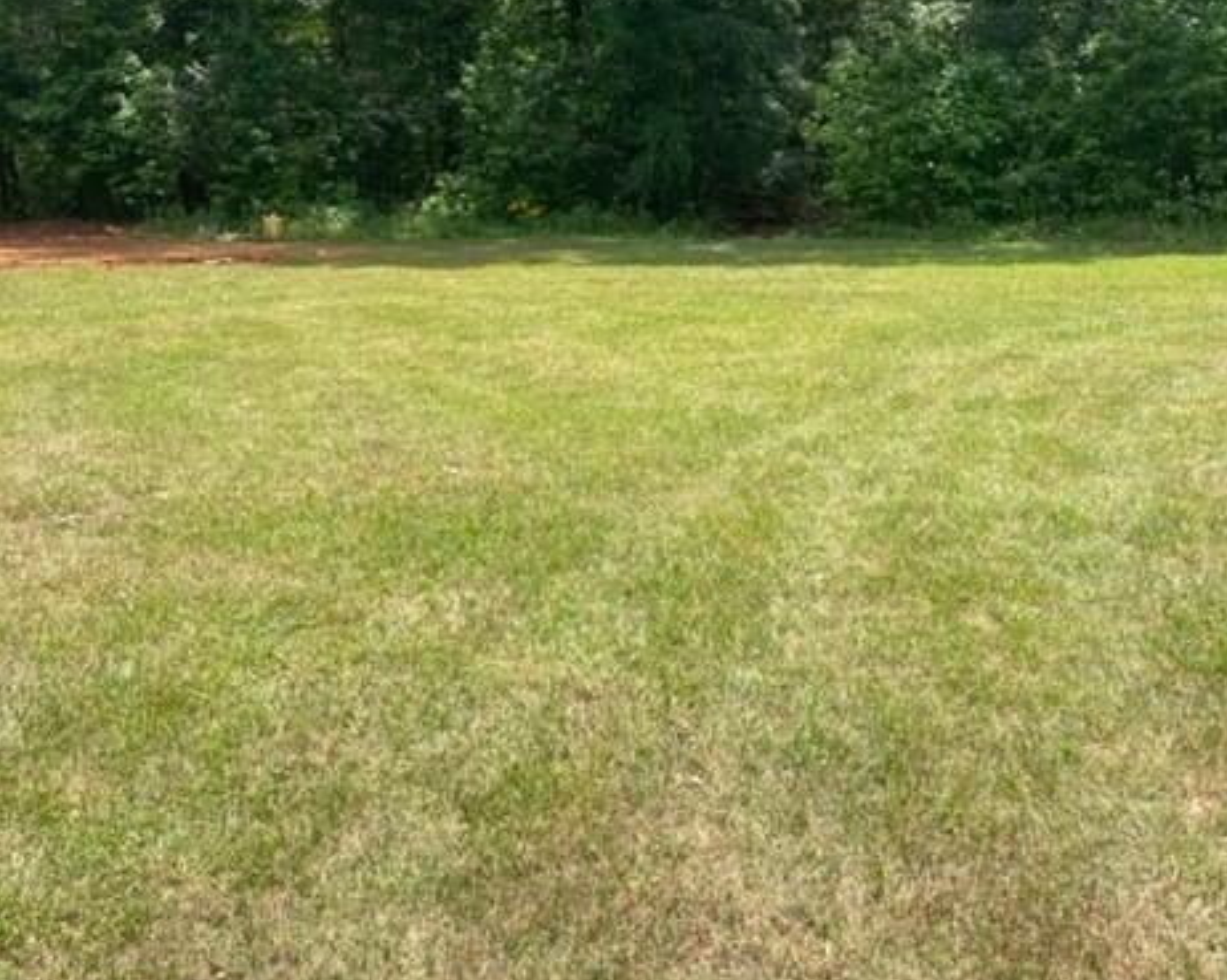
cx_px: 631
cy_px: 235
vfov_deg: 40.9
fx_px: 1270
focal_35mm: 35
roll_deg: +3.8
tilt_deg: -5.4
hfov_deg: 51.6
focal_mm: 4.2
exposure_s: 1/1490
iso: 32
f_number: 1.6
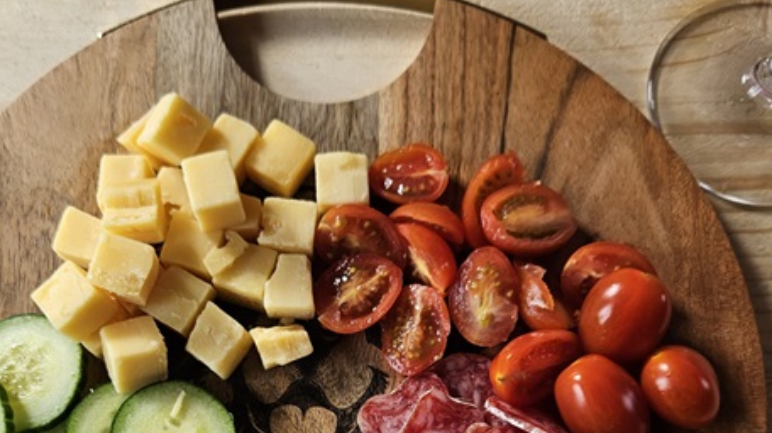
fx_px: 900
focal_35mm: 44
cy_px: 411
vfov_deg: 26.0
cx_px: 340
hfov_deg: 46.3
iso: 40
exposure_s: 1/229
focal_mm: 5.4
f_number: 1.8
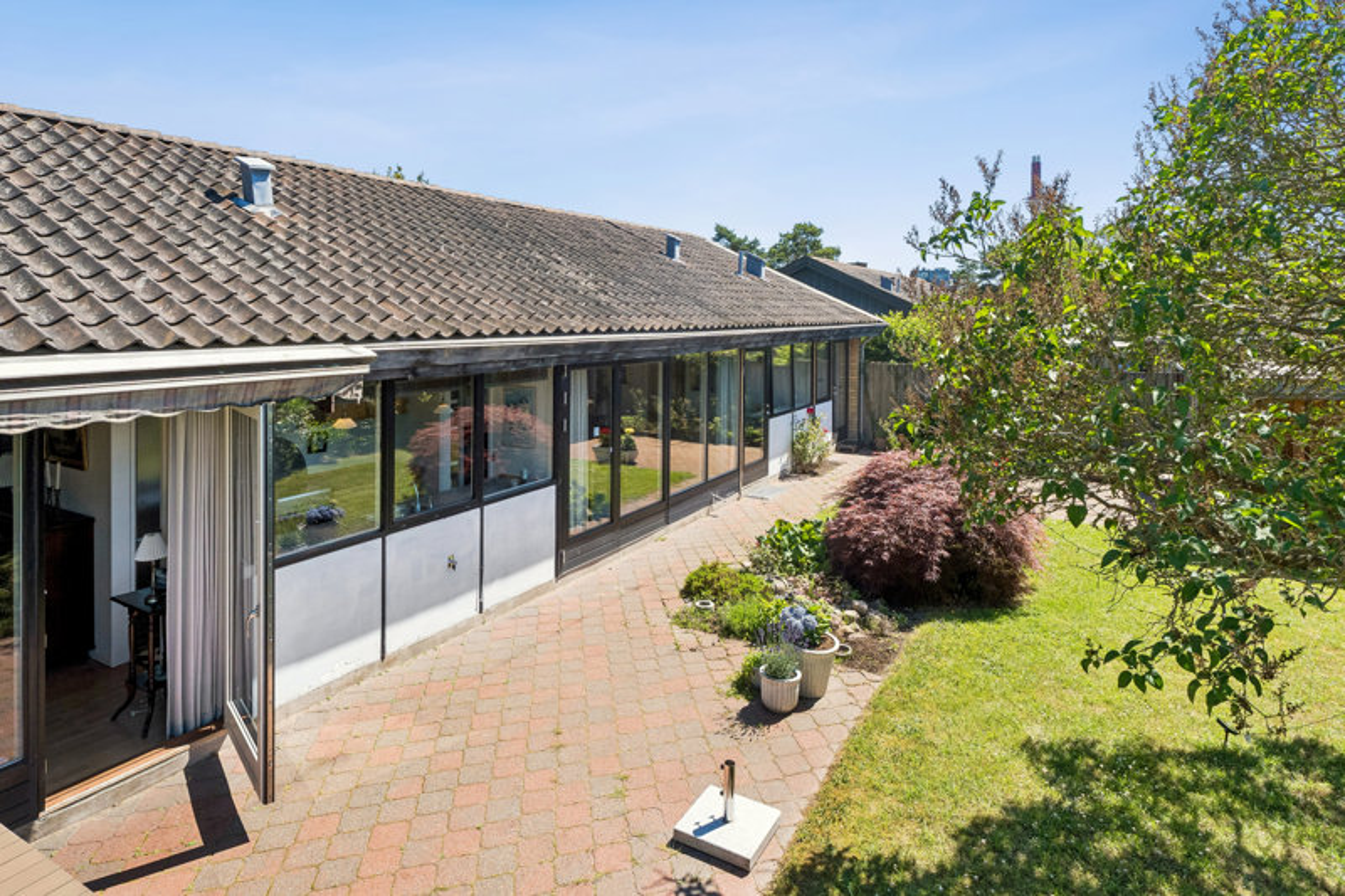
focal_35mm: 21
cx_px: 672
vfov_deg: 59.5
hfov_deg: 81.2
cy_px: 448
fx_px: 784
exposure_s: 1/640
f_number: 8
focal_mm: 14
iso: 500
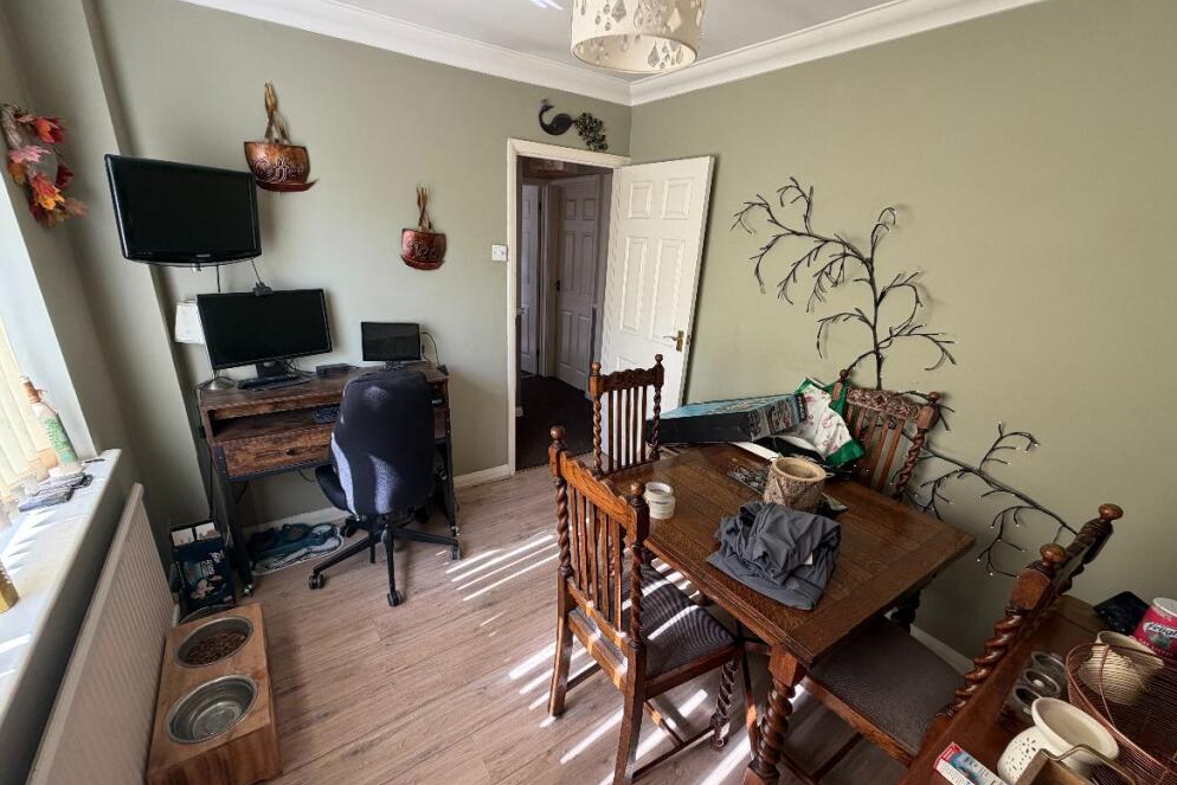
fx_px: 490
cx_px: 586
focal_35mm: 15
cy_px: 410
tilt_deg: -19.2
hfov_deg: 100.4
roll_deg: -2.2
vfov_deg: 77.3
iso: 125
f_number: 2.2
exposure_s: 1/121
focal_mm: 2.22
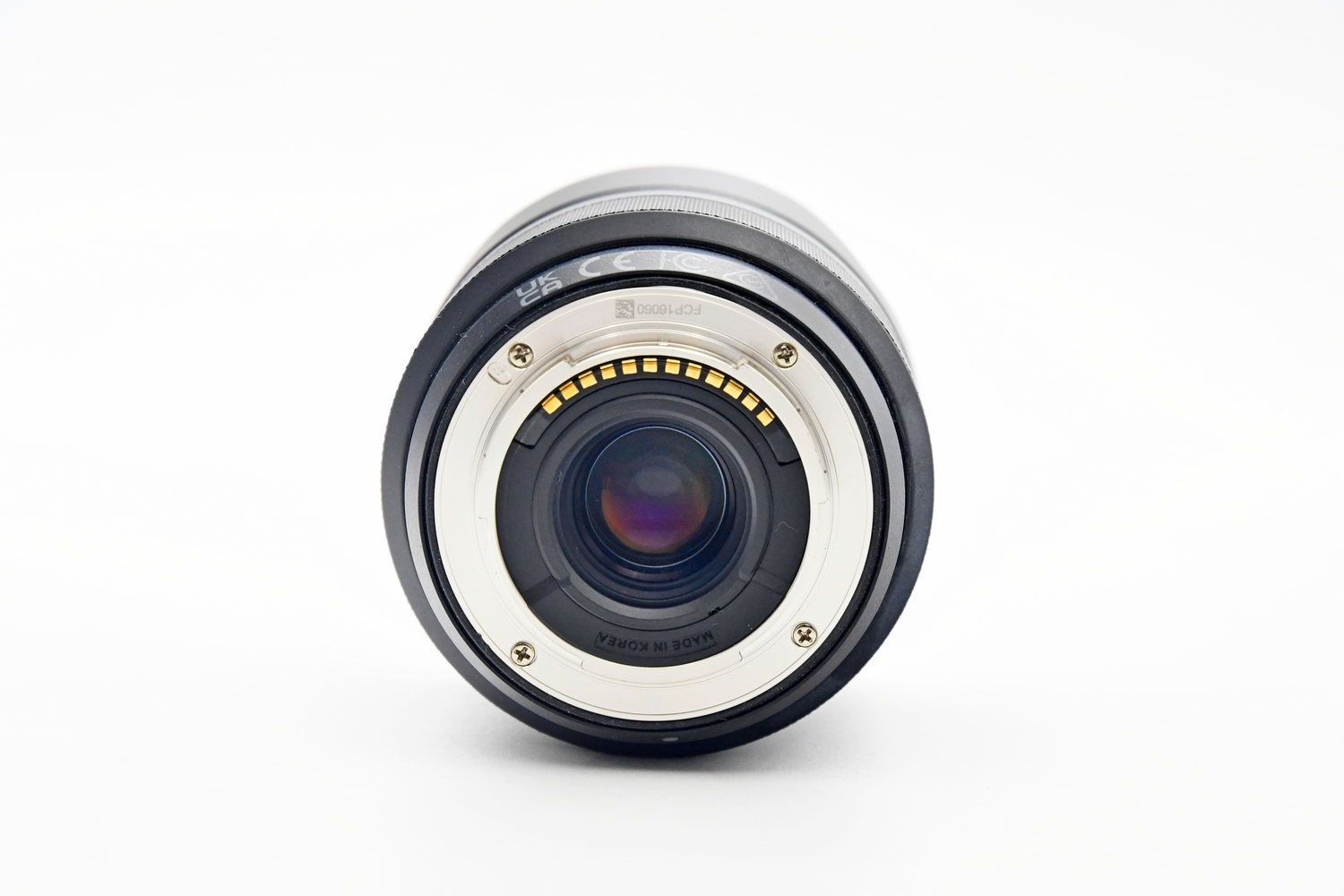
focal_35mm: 120
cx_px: 672
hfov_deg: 17.1
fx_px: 4480
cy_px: 448
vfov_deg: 11.4
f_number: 8
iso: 1600
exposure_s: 1/160
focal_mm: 80
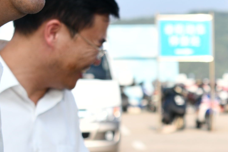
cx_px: 313
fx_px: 1374
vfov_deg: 6.3
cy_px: 174
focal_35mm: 217
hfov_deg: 9.3
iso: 64
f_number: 4.5
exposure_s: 1/400
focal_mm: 38
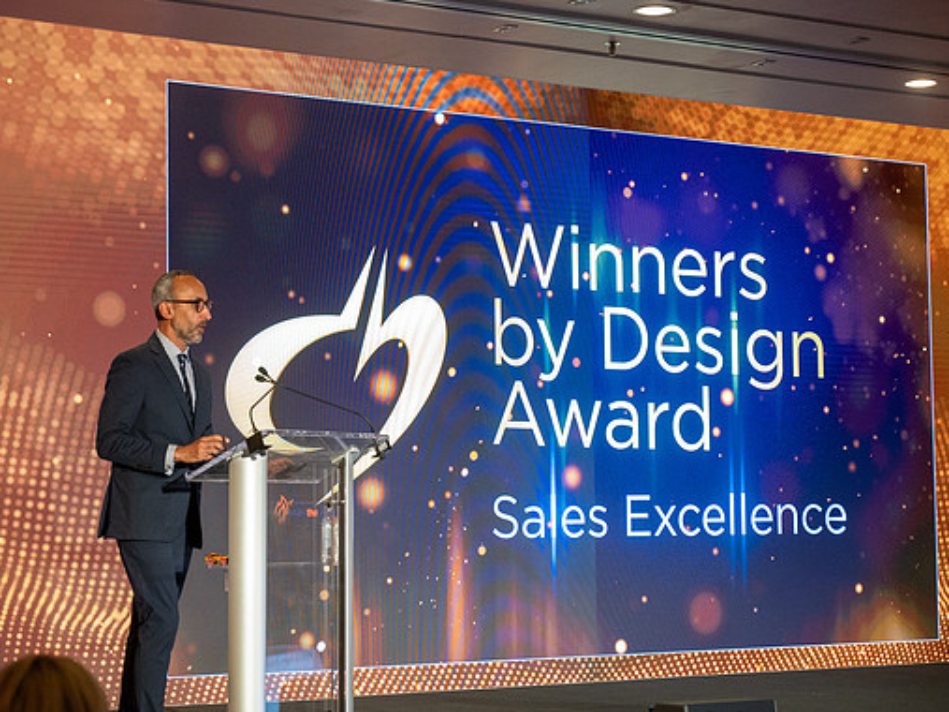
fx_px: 2110
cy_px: 358
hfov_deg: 25.3
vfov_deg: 19.1
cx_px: 447
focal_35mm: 77
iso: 6400
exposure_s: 1/160
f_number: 4
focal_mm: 70
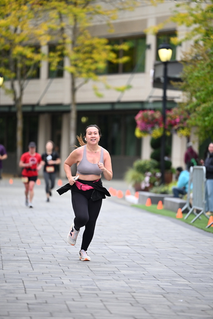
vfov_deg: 10.3
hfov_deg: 6.9
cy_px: 160
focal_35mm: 200
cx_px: 106
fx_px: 1774
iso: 640
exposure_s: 1/1600
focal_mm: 200
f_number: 2.8
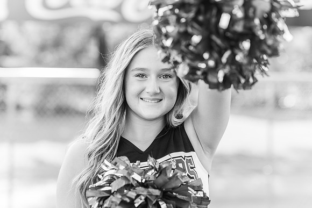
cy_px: 104
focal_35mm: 85
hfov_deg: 23.9
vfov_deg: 16.1
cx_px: 156
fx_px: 737
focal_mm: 85
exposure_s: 1/500
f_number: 2.8
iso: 200
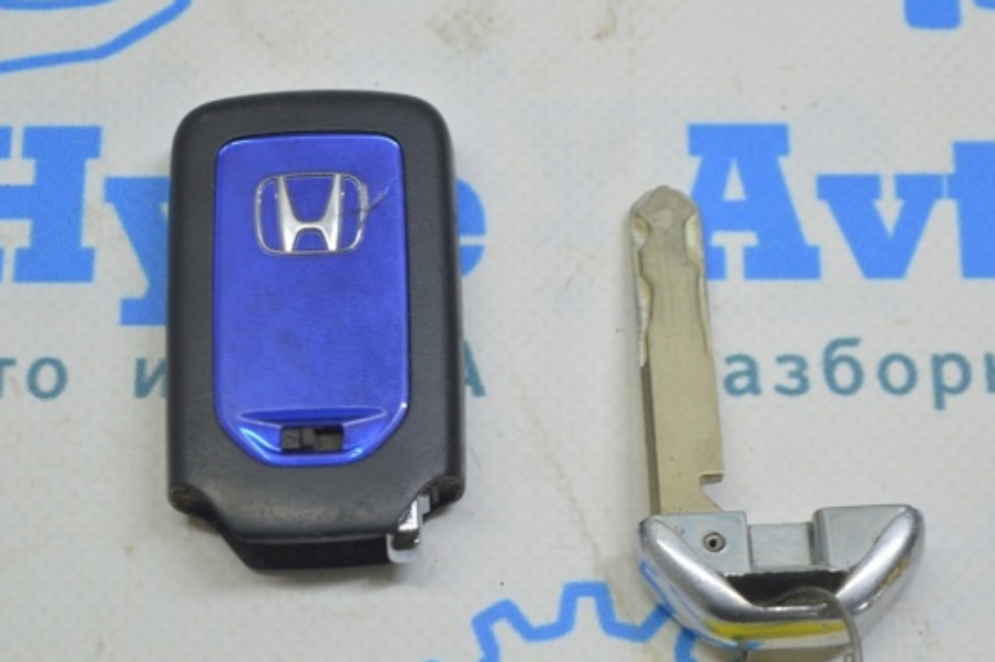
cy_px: 299
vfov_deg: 13.6
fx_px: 2778
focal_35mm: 101
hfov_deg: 20.3
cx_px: 510
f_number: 5.6
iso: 400
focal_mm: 55
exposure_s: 1/25
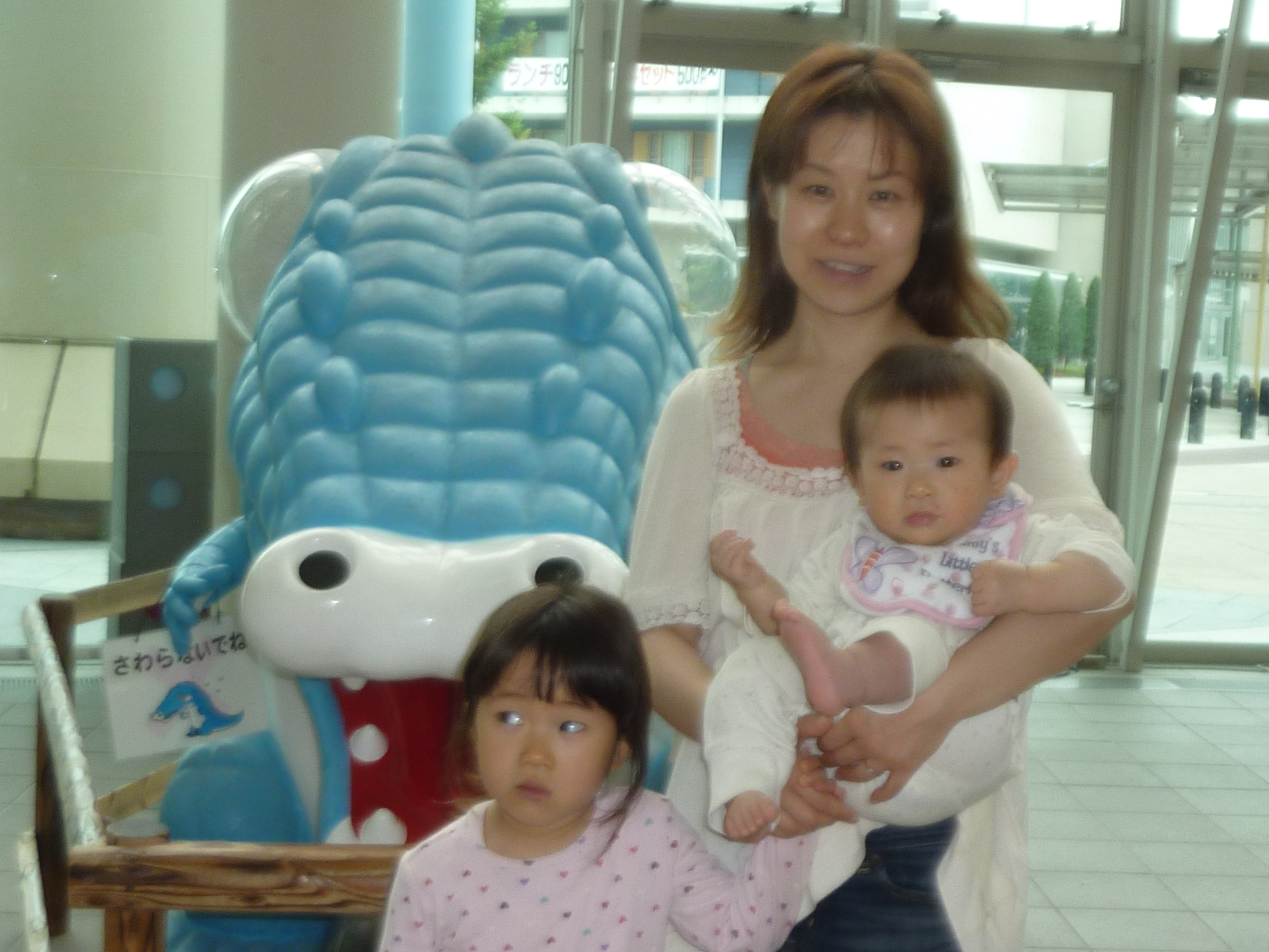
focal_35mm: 55
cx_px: 634
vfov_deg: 26.6
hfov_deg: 34.9
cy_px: 476
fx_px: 2016
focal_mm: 5
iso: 100
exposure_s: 1/50
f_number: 3.4
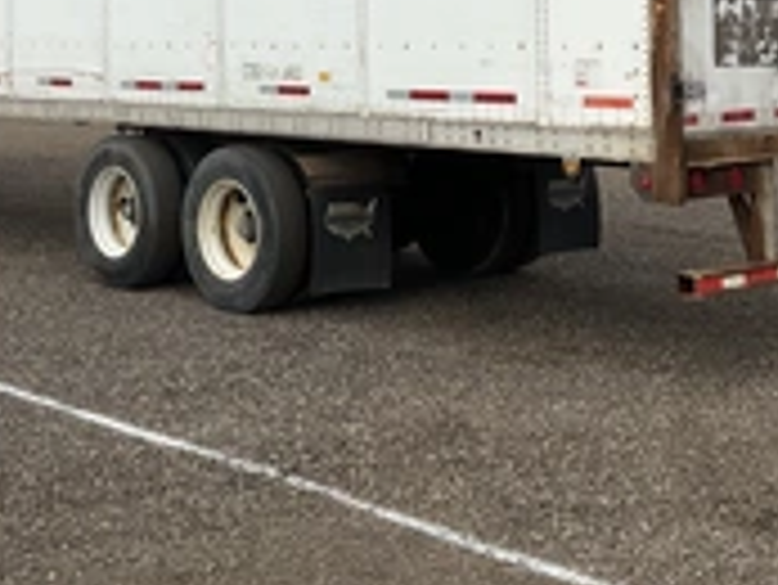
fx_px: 1507
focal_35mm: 67
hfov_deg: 28.9
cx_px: 364
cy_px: -81
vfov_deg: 20.8
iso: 25
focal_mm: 3
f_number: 1.8
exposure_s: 1/2227
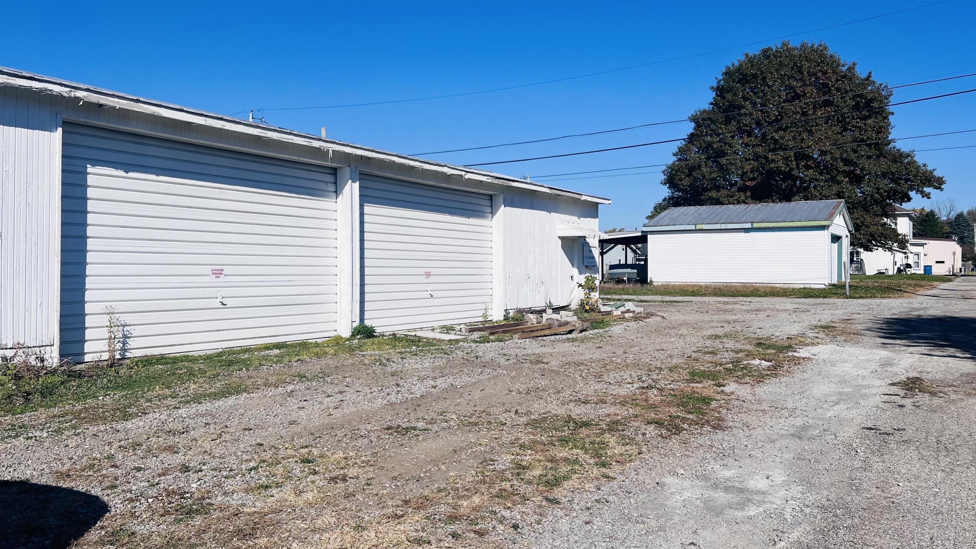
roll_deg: +0.1
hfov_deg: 66.1
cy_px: 264
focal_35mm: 29
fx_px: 750
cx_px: 496
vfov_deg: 40.2
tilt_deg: -0.2
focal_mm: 5.7
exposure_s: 1/8696
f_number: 1.5
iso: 50
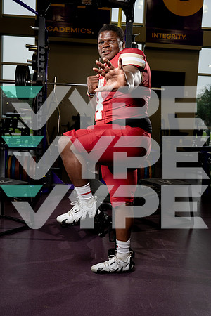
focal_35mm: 38
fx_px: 334
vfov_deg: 50.7
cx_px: 106
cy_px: 158
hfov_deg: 35.1
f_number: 5.6
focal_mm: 38
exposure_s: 1/250
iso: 640
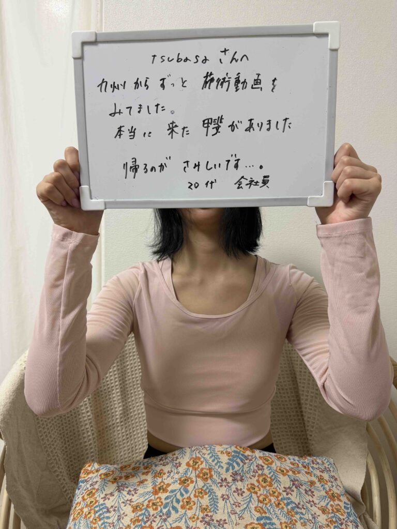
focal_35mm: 24
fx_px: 367
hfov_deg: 56.8
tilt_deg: -3.1
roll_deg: -0.5
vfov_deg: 71.6
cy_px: 264
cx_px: 198
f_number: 1.78
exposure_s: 1/50
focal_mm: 6.76
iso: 160
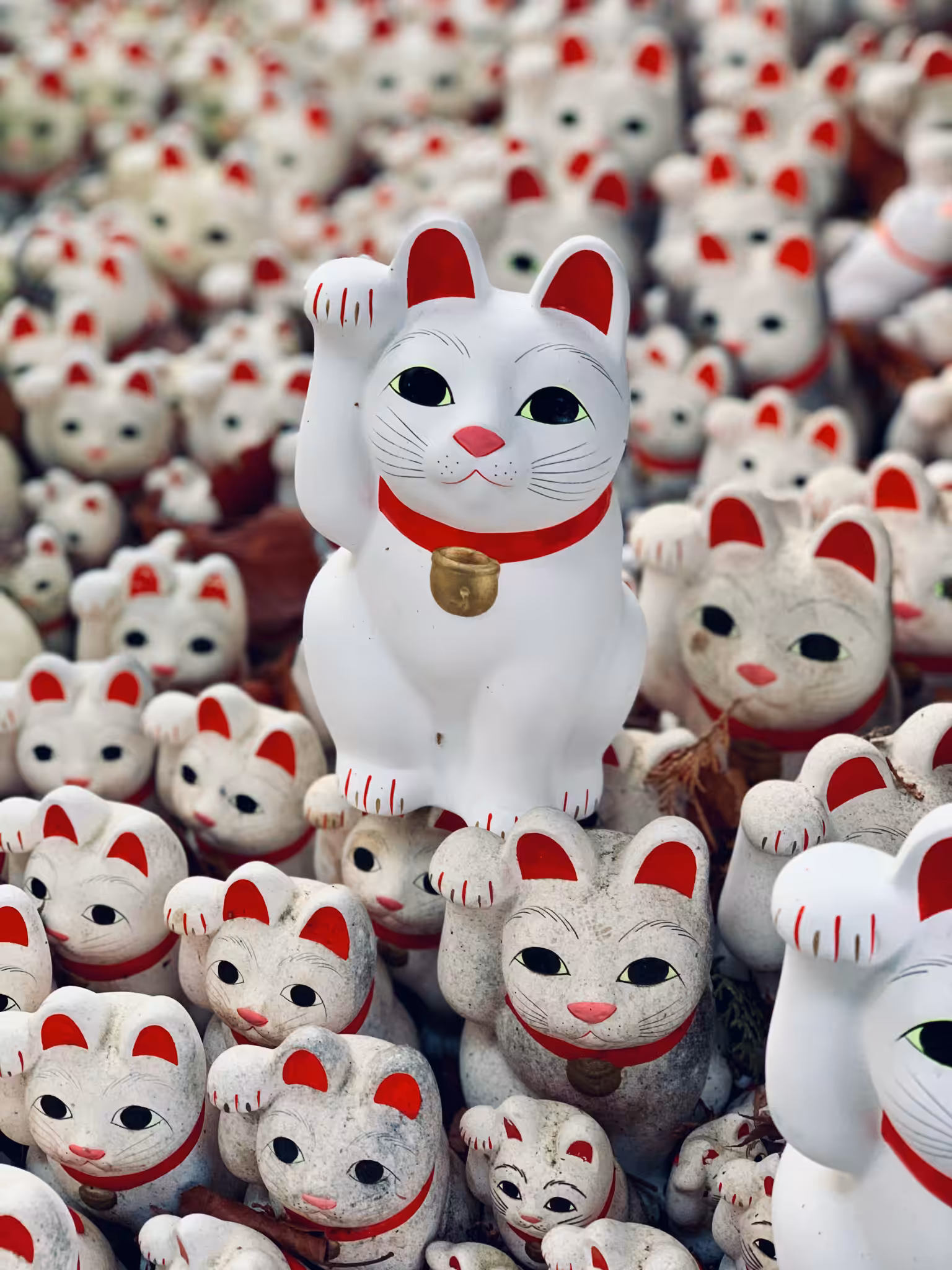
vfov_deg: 36.8
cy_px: 635
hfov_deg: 28.0
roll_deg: -0.7
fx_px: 1907
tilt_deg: -35.8
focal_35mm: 52
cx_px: 476
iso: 125
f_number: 2.4
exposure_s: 1/73
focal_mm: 6
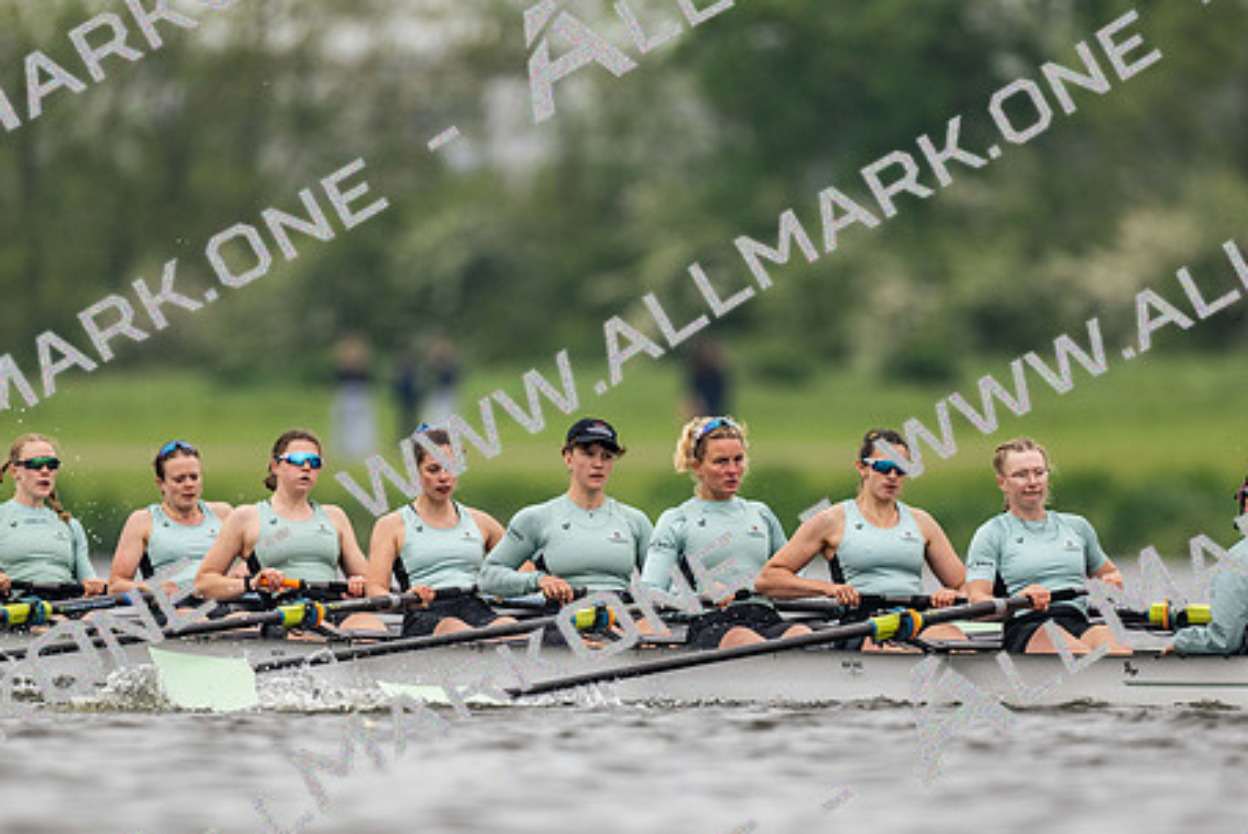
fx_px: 26536
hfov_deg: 2.7
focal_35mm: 765
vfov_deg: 1.8
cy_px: 525
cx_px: 675
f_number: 4
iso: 640
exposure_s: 1/2000
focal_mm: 600
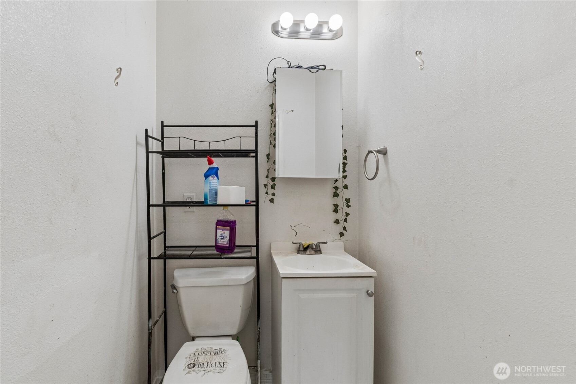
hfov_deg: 100.4
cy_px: 192
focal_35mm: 15
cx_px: 288
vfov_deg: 77.3
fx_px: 240
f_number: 9
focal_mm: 10
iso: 250
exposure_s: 1/3.33
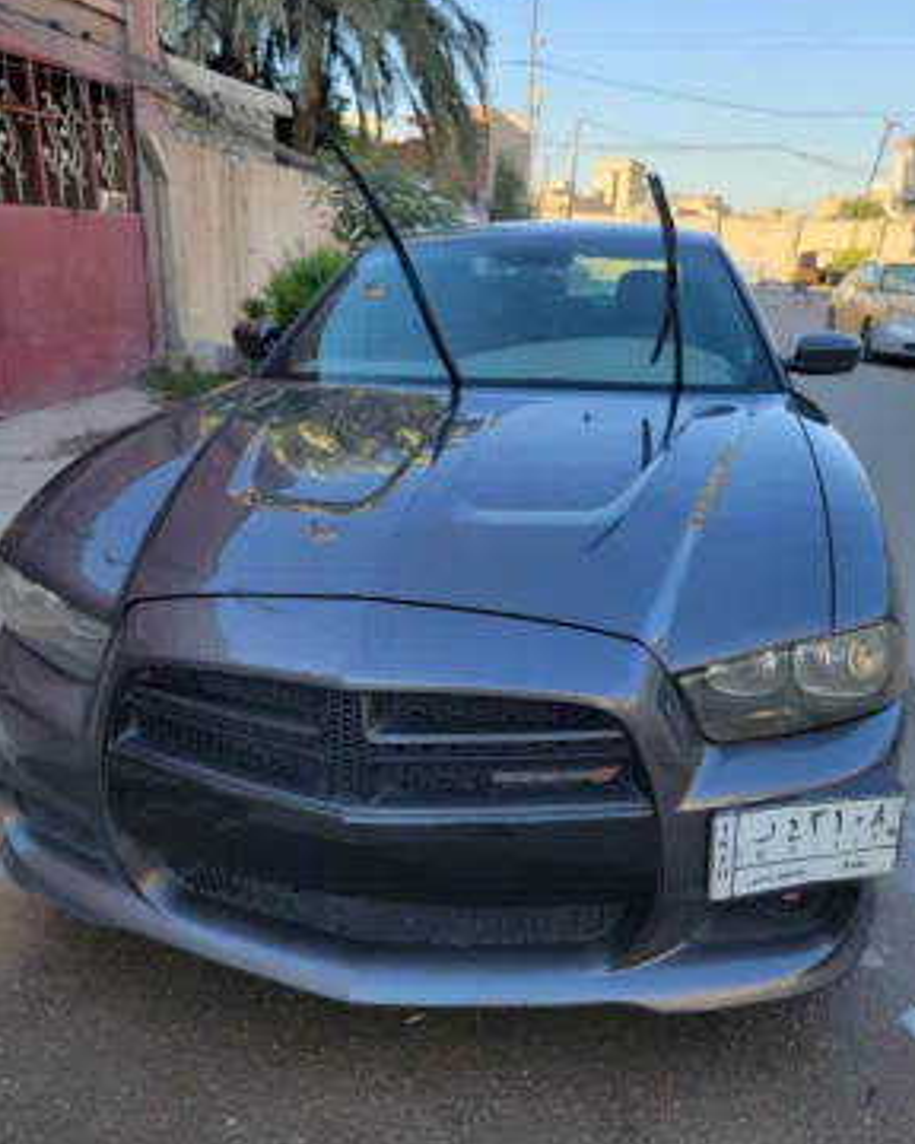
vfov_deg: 66.0
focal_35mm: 26
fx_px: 880
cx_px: 470
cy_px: 537
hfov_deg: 54.9
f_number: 1.8
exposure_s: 1/133
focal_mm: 6.7
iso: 16
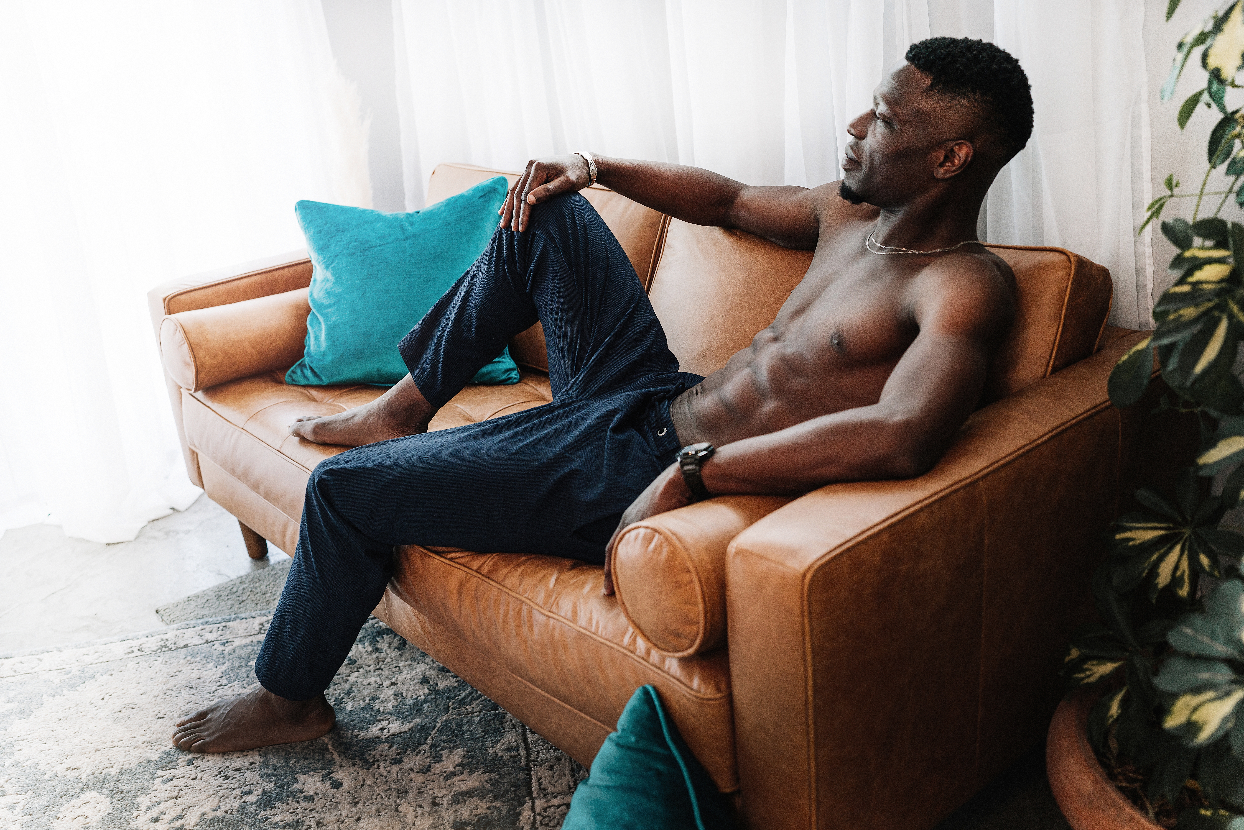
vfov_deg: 37.9
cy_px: 415
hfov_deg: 54.4
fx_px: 1210
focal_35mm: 35
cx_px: 622
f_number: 2.8
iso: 400
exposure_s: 1/100
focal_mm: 35
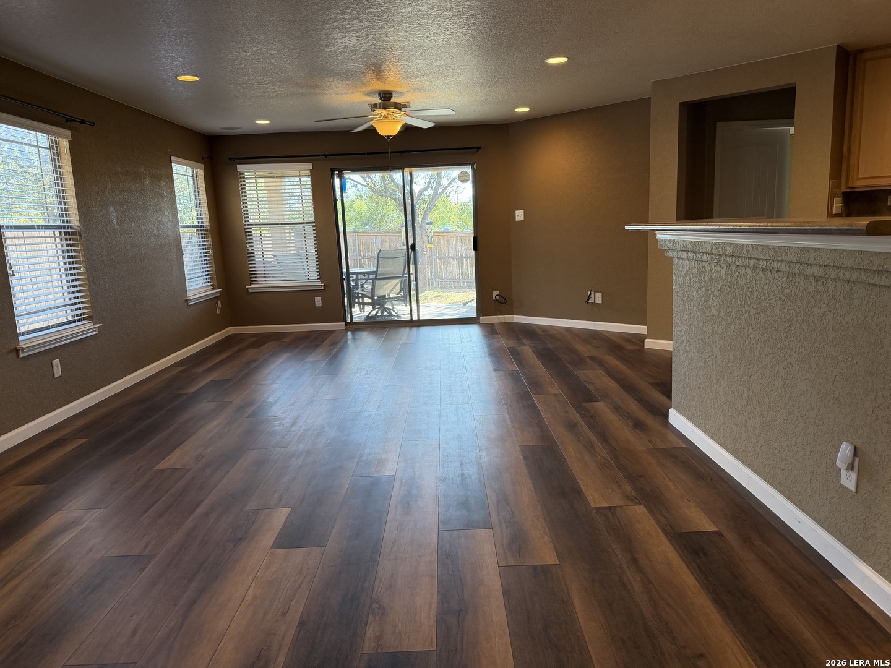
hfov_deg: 71.6
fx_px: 618
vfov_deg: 56.8
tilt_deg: -9.3
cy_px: 334
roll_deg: +2.5
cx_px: 446
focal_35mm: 24
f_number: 1.78
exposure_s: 1/124
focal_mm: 6.76
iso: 200
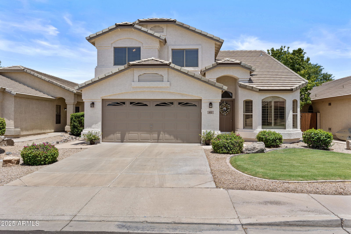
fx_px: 273
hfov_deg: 65.5
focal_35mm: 28
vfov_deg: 46.4
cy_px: 117
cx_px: 176
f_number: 9
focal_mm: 28
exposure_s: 1/640
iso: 250
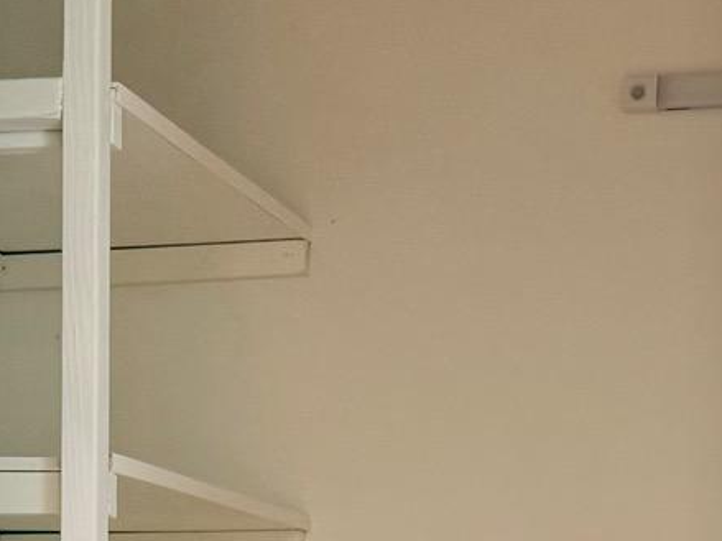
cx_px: 391
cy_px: 830
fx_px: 2335
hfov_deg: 17.6
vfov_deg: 12.5
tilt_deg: +0.2
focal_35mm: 112
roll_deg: -0.8
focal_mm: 6.76
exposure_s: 1/60
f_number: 1.78
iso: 125
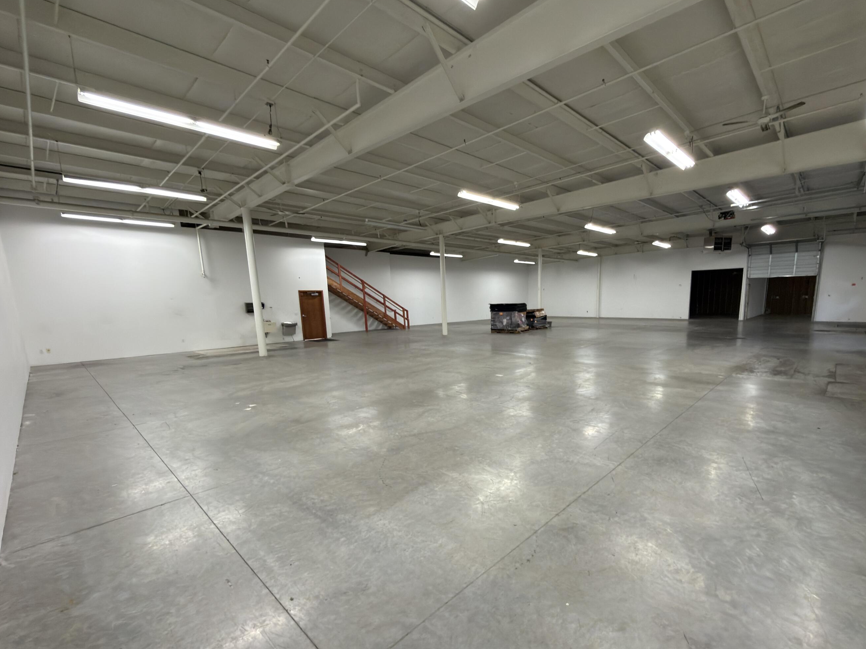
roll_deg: +1.4
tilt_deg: -9.1
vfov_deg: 77.7
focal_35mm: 16
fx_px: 400
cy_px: 366
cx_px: 487
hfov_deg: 94.0
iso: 160
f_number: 2.2
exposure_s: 1/30
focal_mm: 2.22
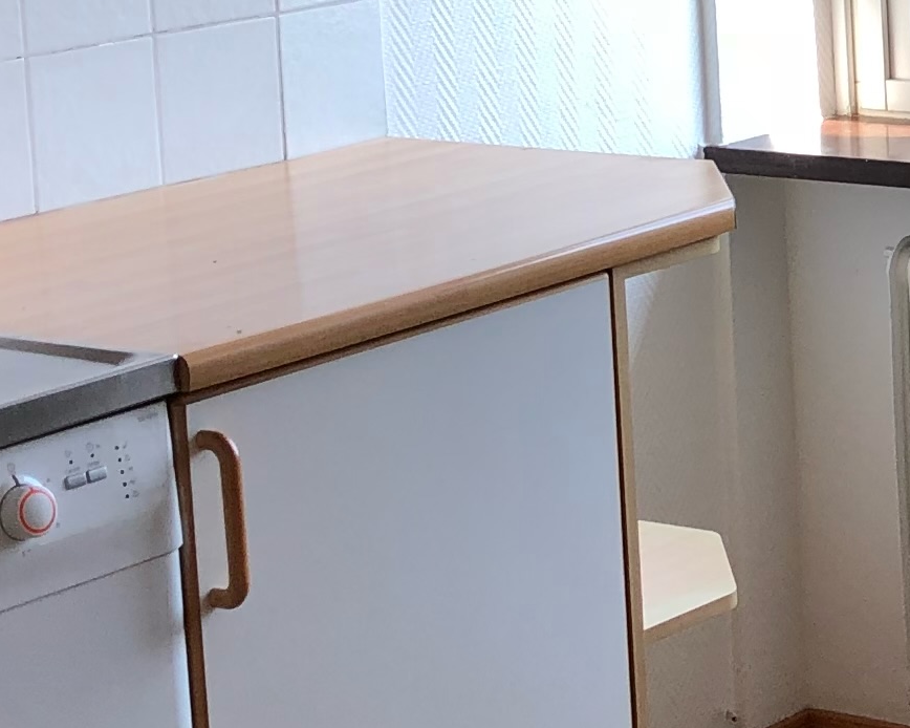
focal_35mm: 127
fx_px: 3420
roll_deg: +1.5
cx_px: 1274
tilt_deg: -7.0
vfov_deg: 12.0
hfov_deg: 14.4
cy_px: 8
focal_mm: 3.99
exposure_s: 1/100
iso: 25
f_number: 1.8
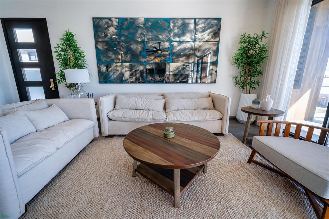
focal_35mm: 14
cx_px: 164
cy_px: 110
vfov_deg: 81.2
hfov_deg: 104.3
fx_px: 128
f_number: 8
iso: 400
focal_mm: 14
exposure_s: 1/125
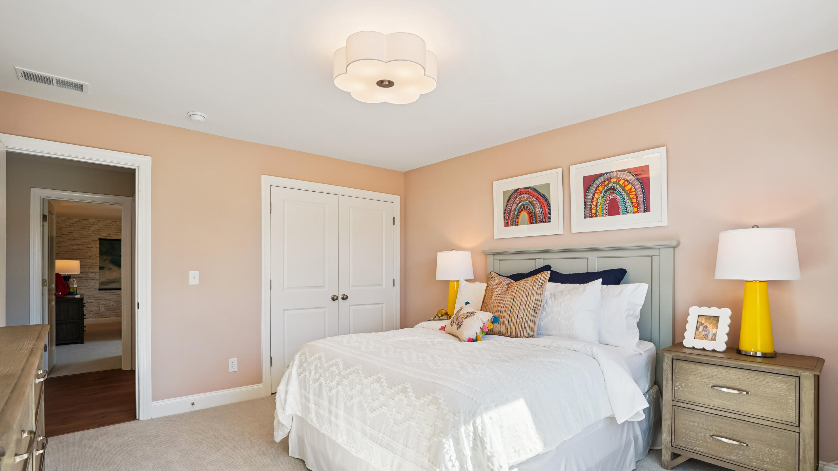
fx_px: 378
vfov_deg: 63.6
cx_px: 414
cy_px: 270
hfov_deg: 95.9
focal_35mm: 17
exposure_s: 1/20
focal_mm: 16
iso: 100
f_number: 8
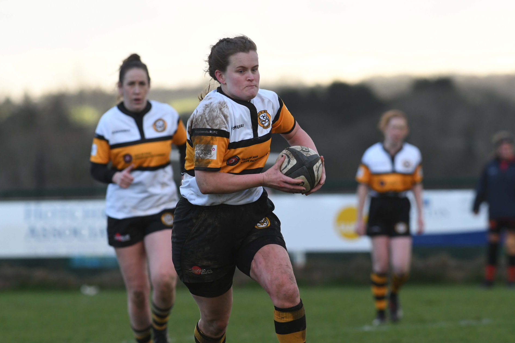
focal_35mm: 485
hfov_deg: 4.3
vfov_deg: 2.8
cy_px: 178
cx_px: 257
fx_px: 6937
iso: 1000
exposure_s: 1/800
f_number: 6.3
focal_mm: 300
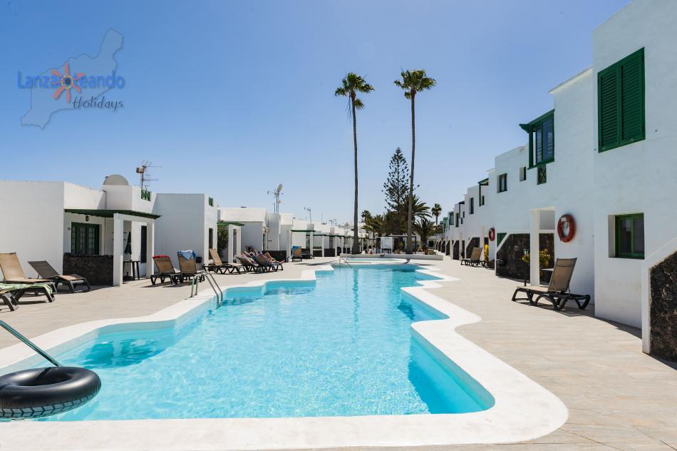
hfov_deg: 73.8
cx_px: 338
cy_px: 226
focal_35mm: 24
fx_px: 451
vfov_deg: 53.1
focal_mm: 24
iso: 200
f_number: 14
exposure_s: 1/200
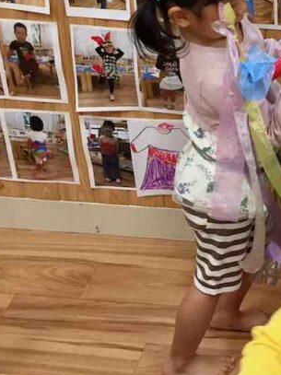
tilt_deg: -28.7
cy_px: 99
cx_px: 345
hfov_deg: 18.9
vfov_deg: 26.4
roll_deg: -1.1
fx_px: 791
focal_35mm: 73
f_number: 2.2
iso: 100
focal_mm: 4.15
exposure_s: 1/30
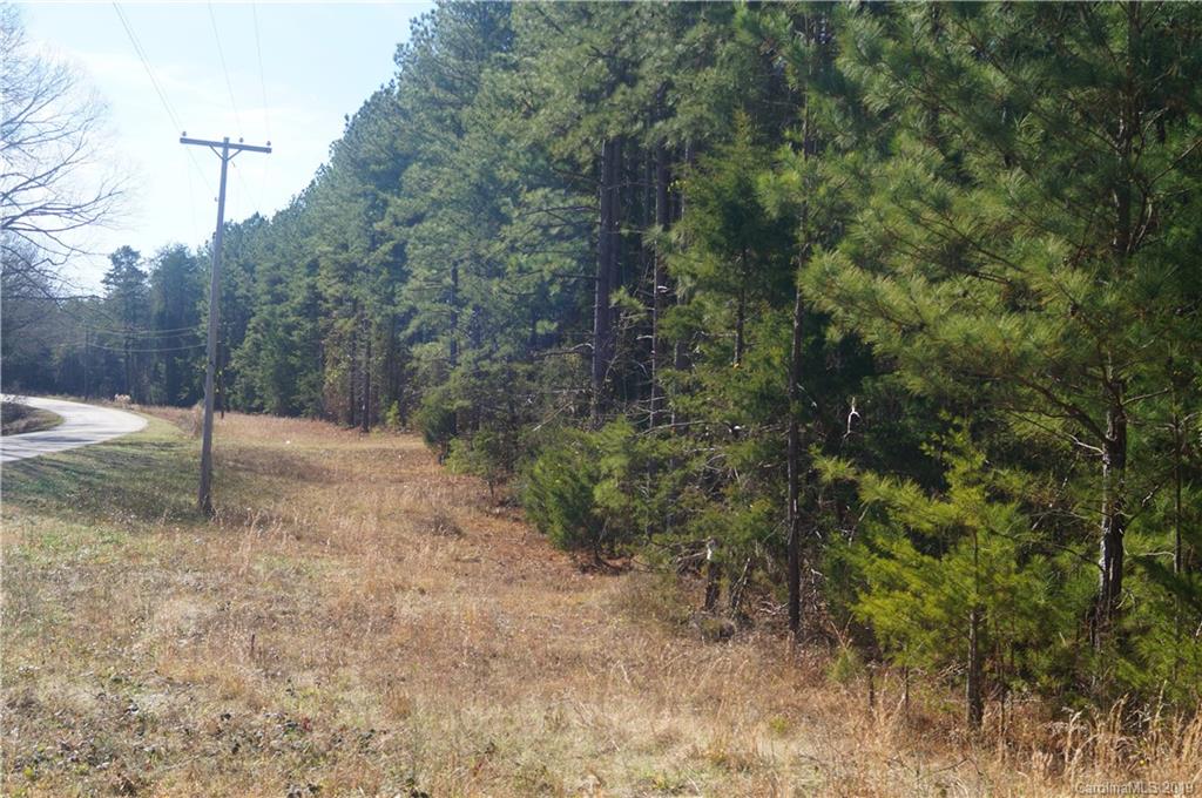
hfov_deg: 46.5
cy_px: 399
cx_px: 601
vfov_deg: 31.8
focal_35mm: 42
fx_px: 1401
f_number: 5.6
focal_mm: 28
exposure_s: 1/80
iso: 100
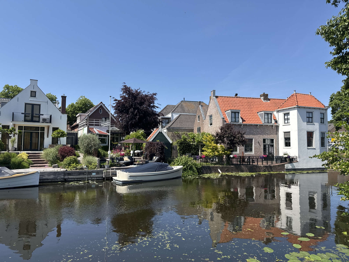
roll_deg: +0.7
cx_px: 174
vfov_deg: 56.8
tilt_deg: +4.0
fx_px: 242
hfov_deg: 71.6
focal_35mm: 24
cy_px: 131
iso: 80
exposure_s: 1/3802
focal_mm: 6.76
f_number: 1.78
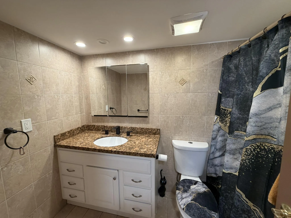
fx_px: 118
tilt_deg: -6.2
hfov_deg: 102.1
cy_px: 109
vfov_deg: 85.7
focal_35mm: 14
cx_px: 146
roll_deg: +1.1
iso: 200
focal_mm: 2.22
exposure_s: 1/60
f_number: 2.2
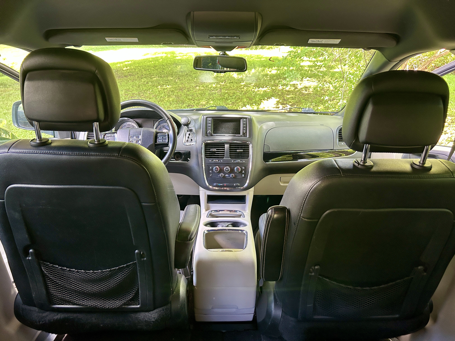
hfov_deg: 67.3
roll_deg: +1.5
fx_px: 342
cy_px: 170
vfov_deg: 53.1
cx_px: 228
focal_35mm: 26
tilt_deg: -18.4
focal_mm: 5.7
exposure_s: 1/60
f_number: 1.5
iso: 200
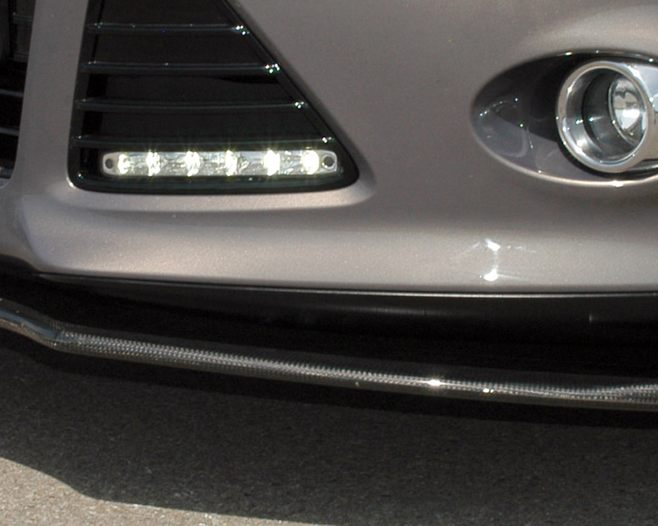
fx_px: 2122
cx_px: 423
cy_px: 123
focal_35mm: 109
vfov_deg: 14.1
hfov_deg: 17.6
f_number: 11
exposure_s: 1/180
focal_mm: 26
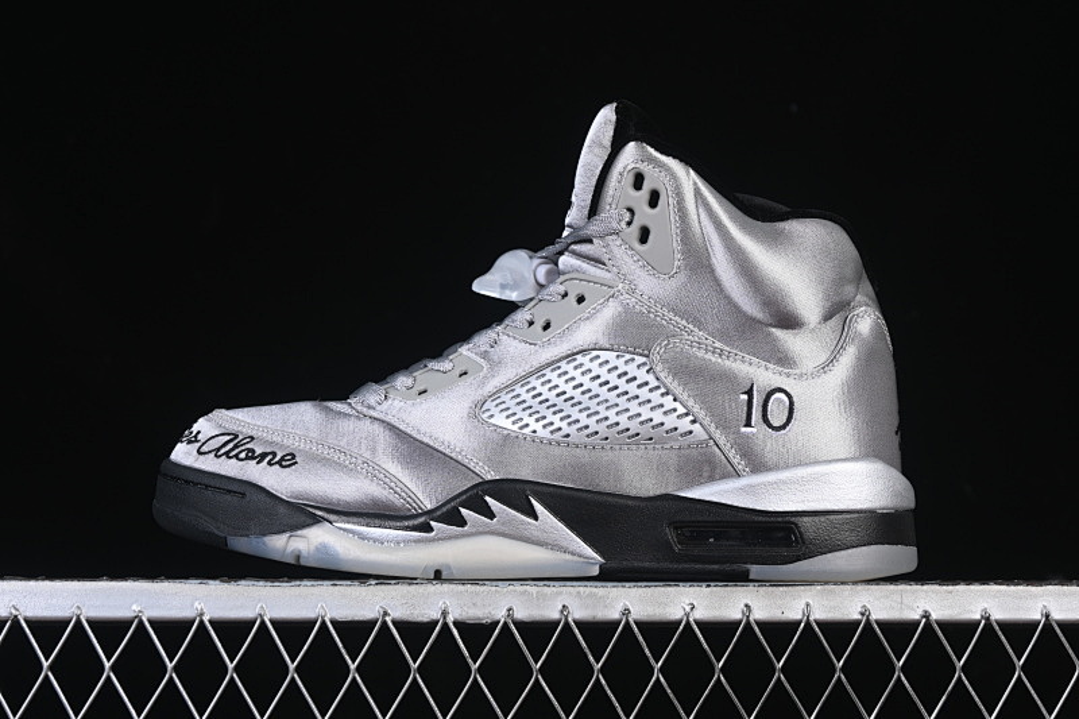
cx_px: 540
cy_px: 360
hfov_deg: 27.0
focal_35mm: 75
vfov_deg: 18.2
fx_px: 2247
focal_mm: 50
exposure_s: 1/80
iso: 160
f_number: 7.1
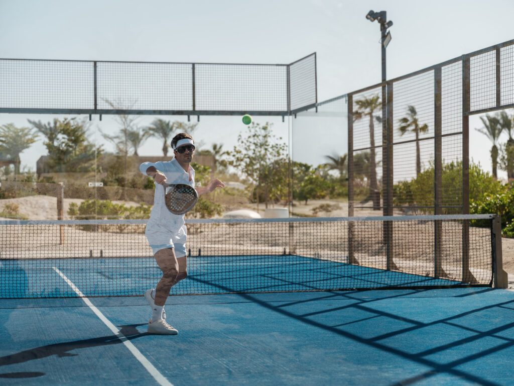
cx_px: 257
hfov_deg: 24.7
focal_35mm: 79
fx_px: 1173
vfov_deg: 18.7
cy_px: 193
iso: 100
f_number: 4
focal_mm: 100
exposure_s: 1/1000
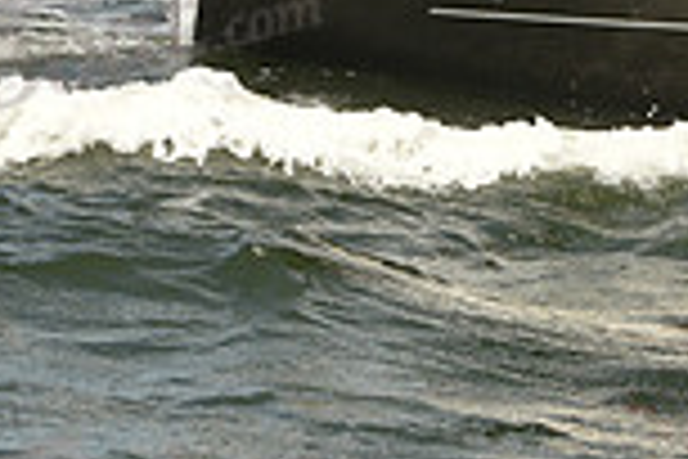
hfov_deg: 7.8
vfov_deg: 5.1
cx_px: 558
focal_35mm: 265
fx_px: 5064
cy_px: -223
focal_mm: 70
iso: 250
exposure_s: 1/800
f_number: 9
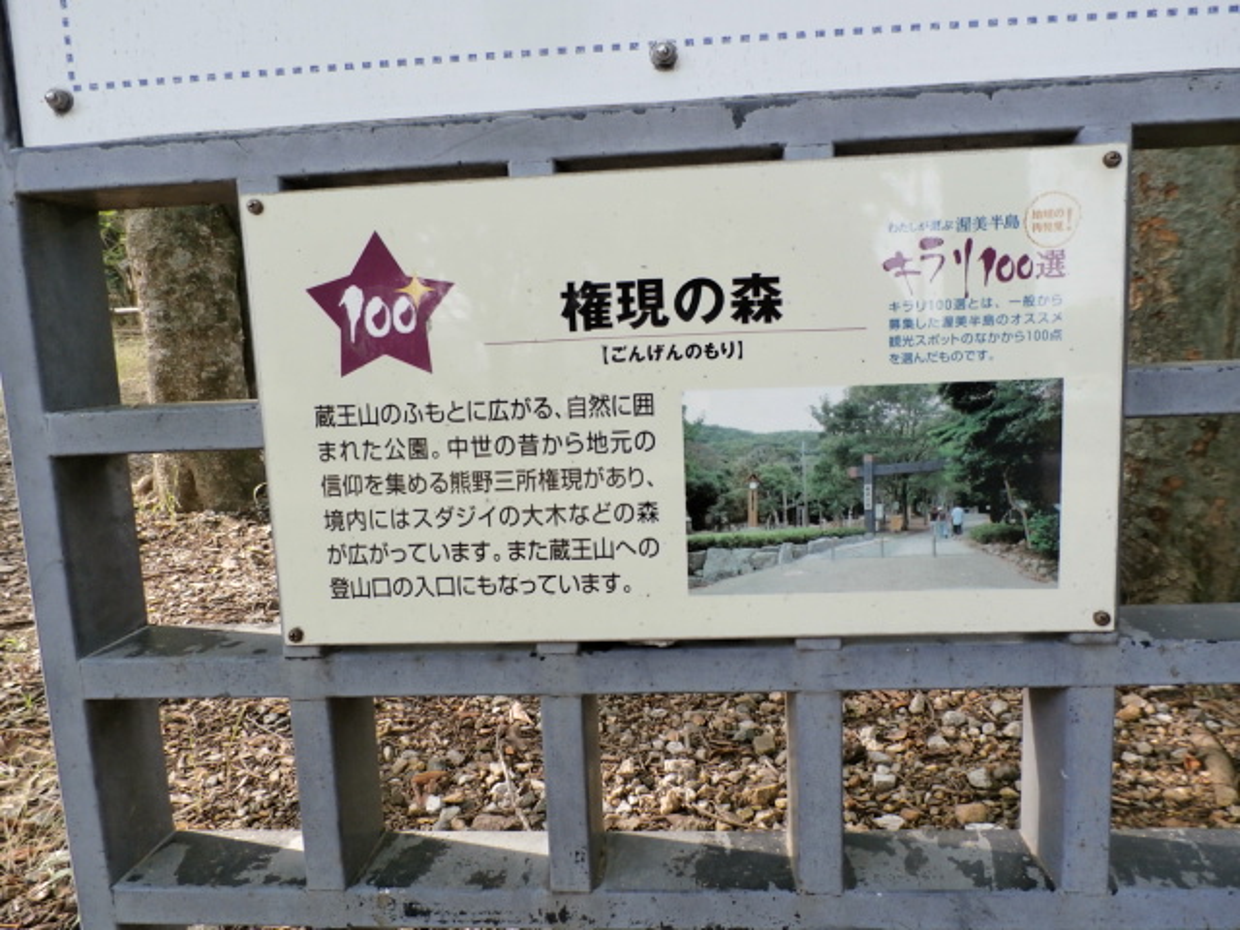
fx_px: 896
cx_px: 620
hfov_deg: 69.4
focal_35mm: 25
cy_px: 465
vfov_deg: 54.9
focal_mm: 4.5
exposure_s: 1/100
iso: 100
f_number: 3
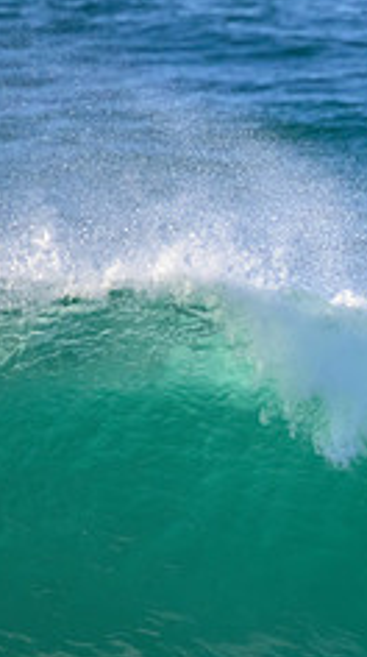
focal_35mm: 2064
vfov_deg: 1.0
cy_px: 405
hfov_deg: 0.6
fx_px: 35862
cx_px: 792
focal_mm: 800
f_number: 11
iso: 2000
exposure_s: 1/1250
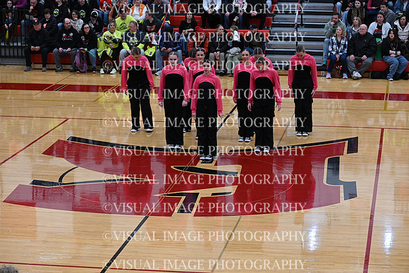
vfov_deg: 13.4
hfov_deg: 20.0
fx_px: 1159
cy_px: 136
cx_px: 204
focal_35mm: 102
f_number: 4
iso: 4000
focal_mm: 102
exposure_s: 1/400
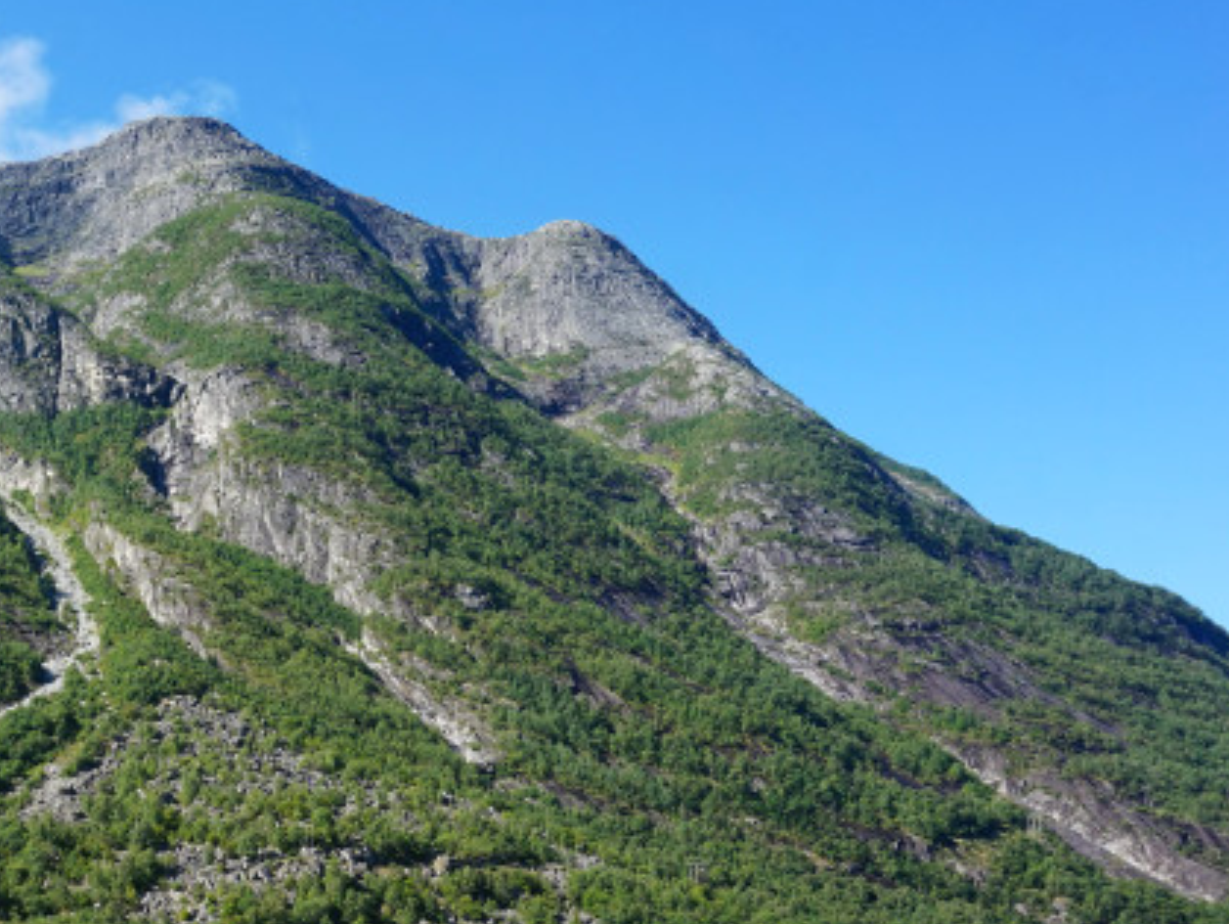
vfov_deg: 32.5
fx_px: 1564
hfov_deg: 39.8
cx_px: 123
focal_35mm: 44
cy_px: 647
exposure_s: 1/80
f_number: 11
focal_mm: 16
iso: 100
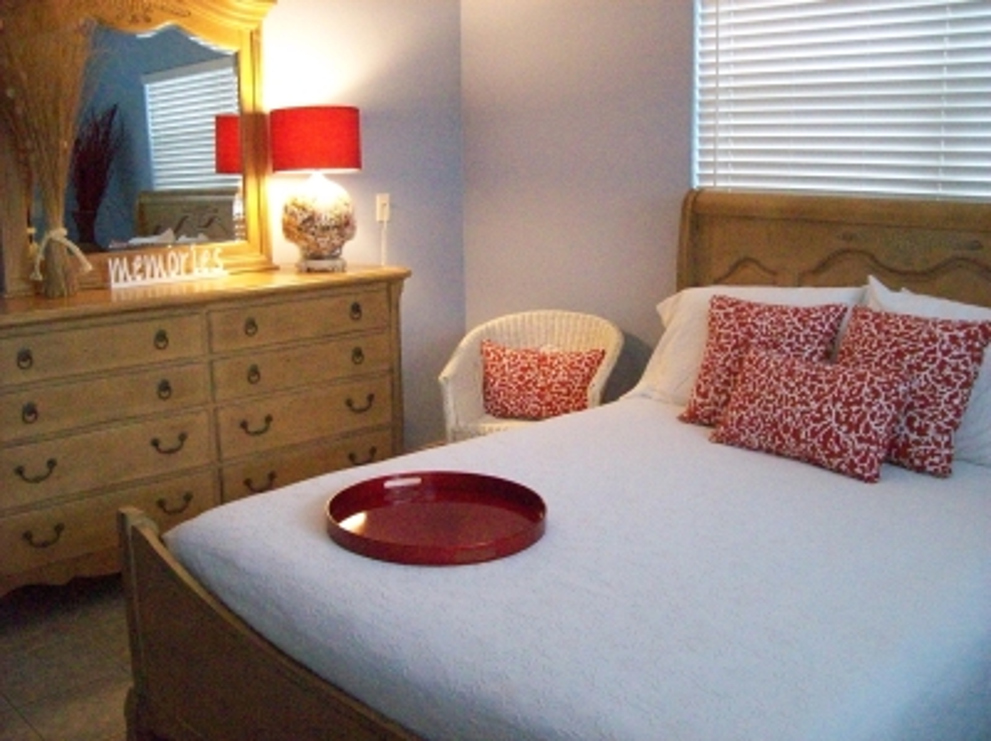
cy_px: 370
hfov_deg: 51.4
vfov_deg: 39.6
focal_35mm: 36
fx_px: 1029
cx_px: 496
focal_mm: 6
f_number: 2.7
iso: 800
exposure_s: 1/41.4
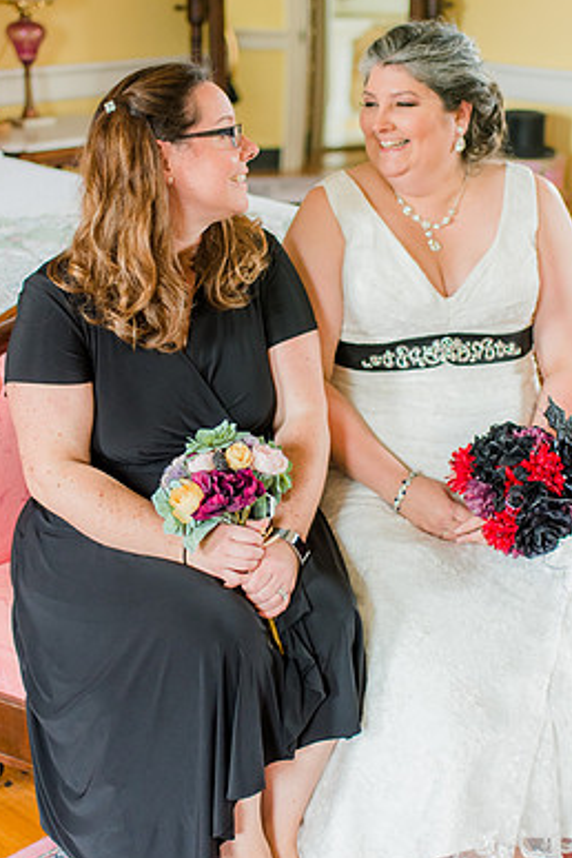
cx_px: 319
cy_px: 410
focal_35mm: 61
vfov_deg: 32.9
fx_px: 1454
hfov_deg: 22.2
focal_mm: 35
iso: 800
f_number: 1.8
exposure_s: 1/100
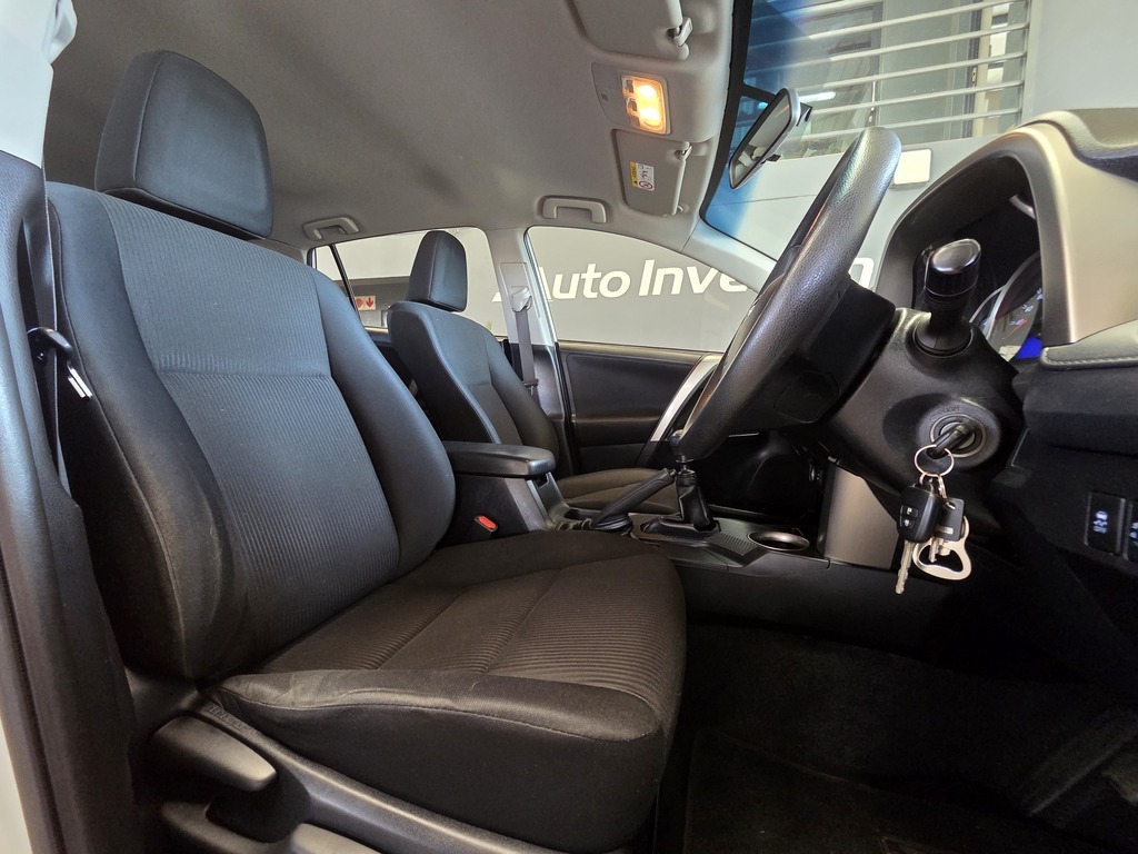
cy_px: 427
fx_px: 427
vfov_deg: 89.9
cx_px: 569
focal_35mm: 13
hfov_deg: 106.2
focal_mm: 2.2
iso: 640
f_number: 2.2
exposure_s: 1/50
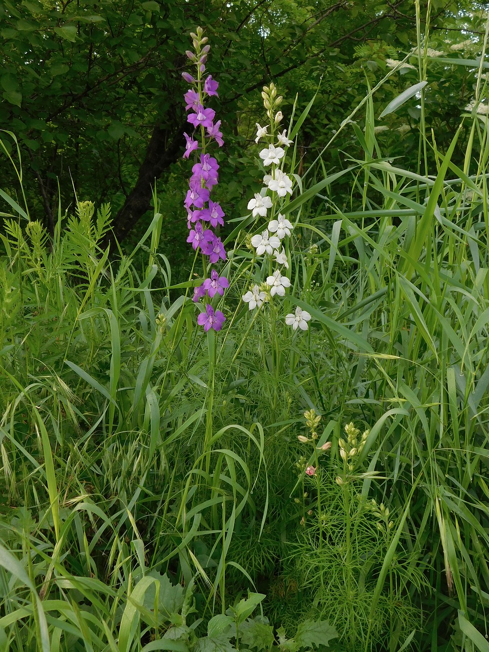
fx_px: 678
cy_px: 326
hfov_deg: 39.7
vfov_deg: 51.4
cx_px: 244
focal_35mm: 36
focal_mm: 6.3
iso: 125
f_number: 3.5
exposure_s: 1/200
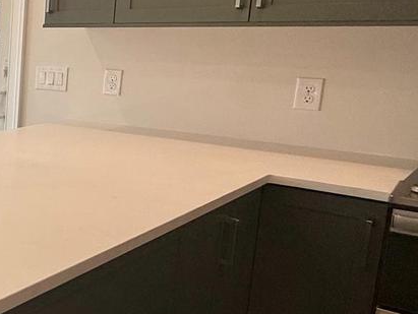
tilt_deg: -8.6
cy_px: 123
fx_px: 592
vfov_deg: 29.6
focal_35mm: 49
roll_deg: +0.4
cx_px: -217
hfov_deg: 26.9
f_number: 2.2
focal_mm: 2.22
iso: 50
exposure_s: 1/150
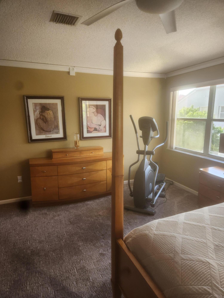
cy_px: 149
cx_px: 112
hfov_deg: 58.9
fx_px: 198
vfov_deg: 73.9
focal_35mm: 23
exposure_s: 1/180
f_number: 1.8
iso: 200
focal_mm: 5.4
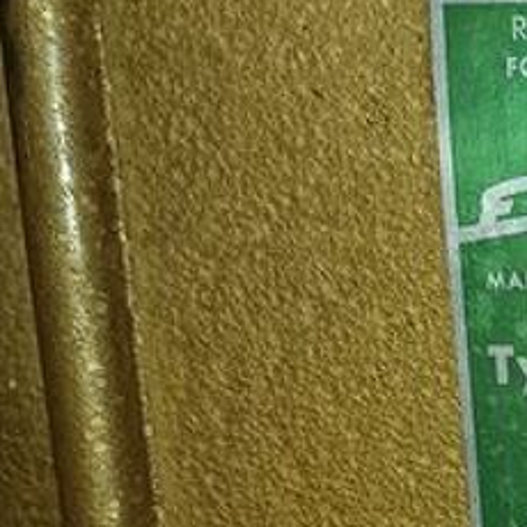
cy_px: 714
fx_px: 2119
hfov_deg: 12.9
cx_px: 926
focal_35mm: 123
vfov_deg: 13.6
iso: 501
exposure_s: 1/25
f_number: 1.7
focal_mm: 5.31
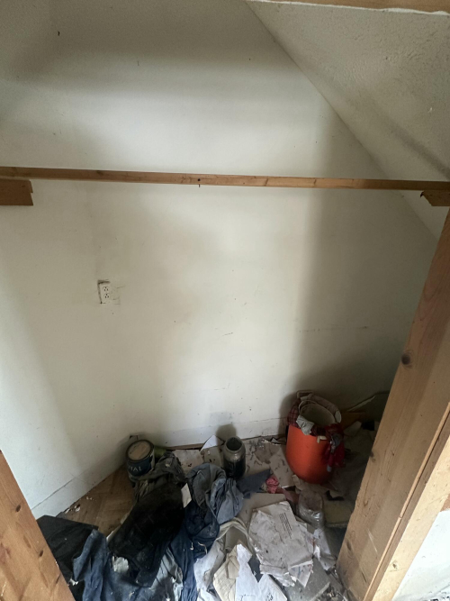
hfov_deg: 85.7
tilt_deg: -19.6
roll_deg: -1.2
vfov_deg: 102.1
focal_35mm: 14
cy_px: 300
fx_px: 243
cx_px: 225
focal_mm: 2.22
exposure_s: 1/77
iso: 320
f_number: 2.2
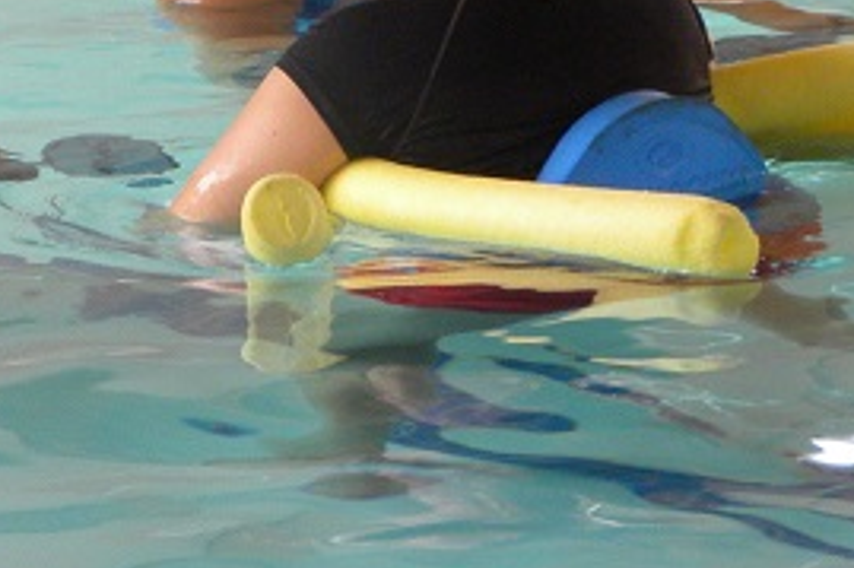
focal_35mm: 351
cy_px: -6
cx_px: 238
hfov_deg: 5.9
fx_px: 8321
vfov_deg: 3.9
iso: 193
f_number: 5.6
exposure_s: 1/52.8
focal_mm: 28.8
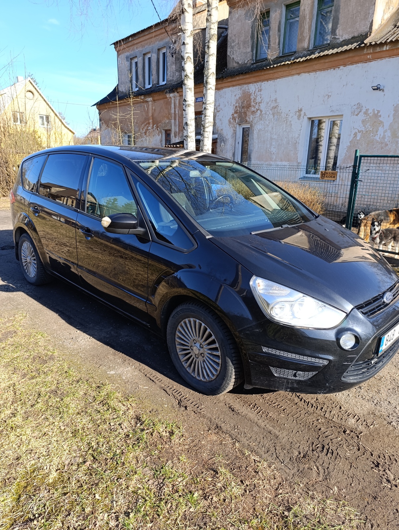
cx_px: 200
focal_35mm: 23
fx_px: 353
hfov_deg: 59.0
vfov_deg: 73.8
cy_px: 265
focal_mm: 6.14
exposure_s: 1/157
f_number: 1.6
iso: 50
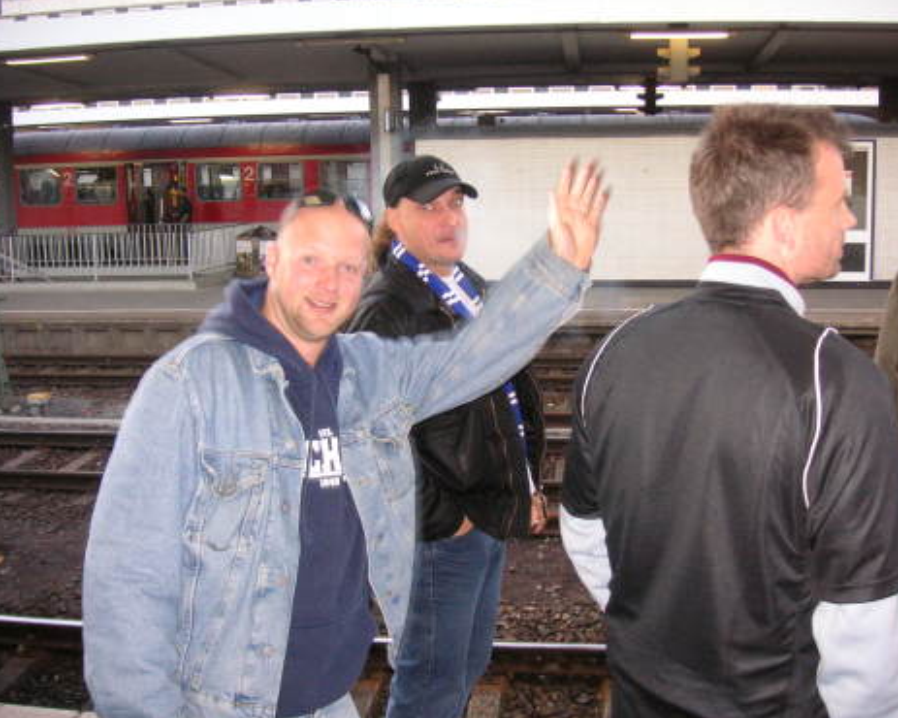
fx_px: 1036
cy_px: 356
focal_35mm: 39
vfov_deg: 38.2
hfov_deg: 46.8
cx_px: 473
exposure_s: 1/45
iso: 160
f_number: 2.8
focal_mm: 6.1
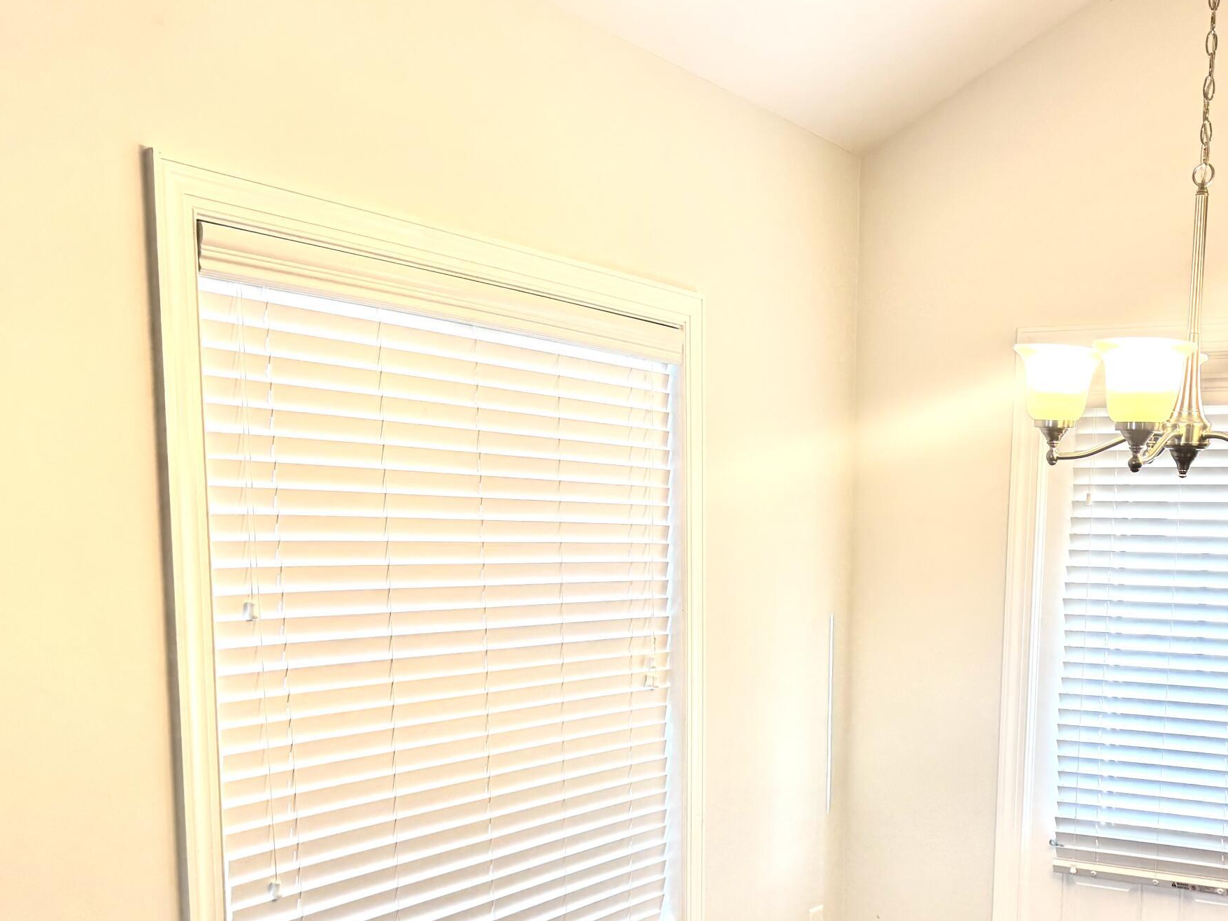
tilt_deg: -9.7
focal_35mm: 41
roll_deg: -1.9
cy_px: 734
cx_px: 854
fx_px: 1454
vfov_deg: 34.1
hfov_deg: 44.8
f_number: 1.78
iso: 125
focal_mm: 6.76
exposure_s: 1/120
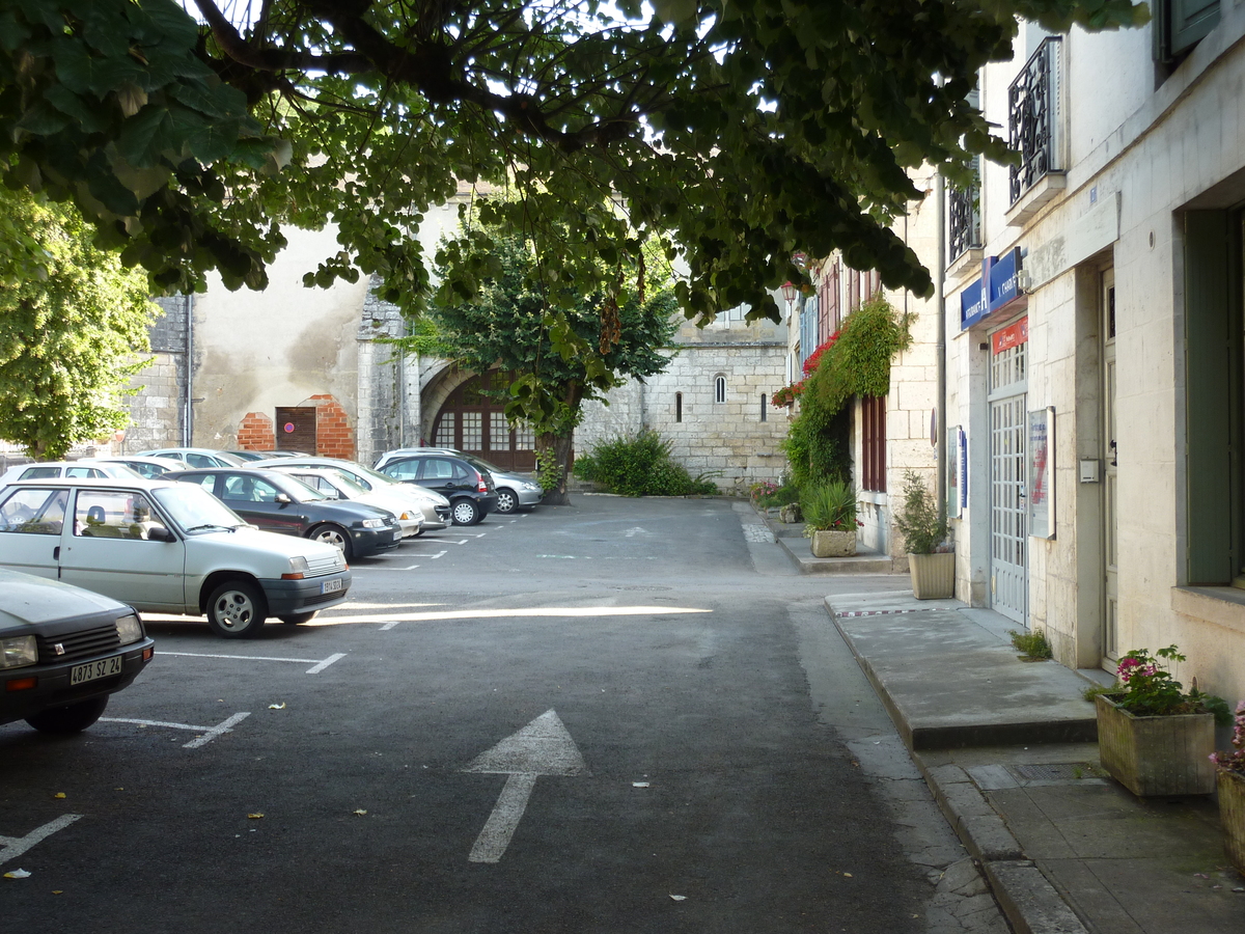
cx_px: 622
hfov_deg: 46.8
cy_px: 467
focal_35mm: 40
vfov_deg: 36.0
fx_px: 1439
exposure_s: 1/60
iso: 80
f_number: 3.6
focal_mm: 6.5
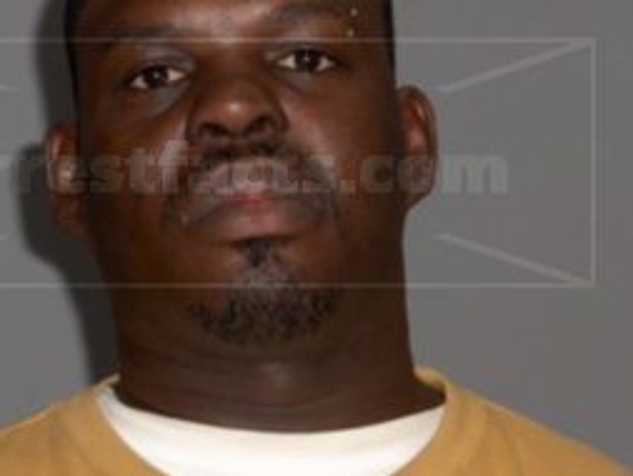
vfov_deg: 10.7
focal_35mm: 138
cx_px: 221
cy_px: 164
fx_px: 2525
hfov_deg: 14.3
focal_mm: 20.7
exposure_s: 1/125
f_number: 4
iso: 82
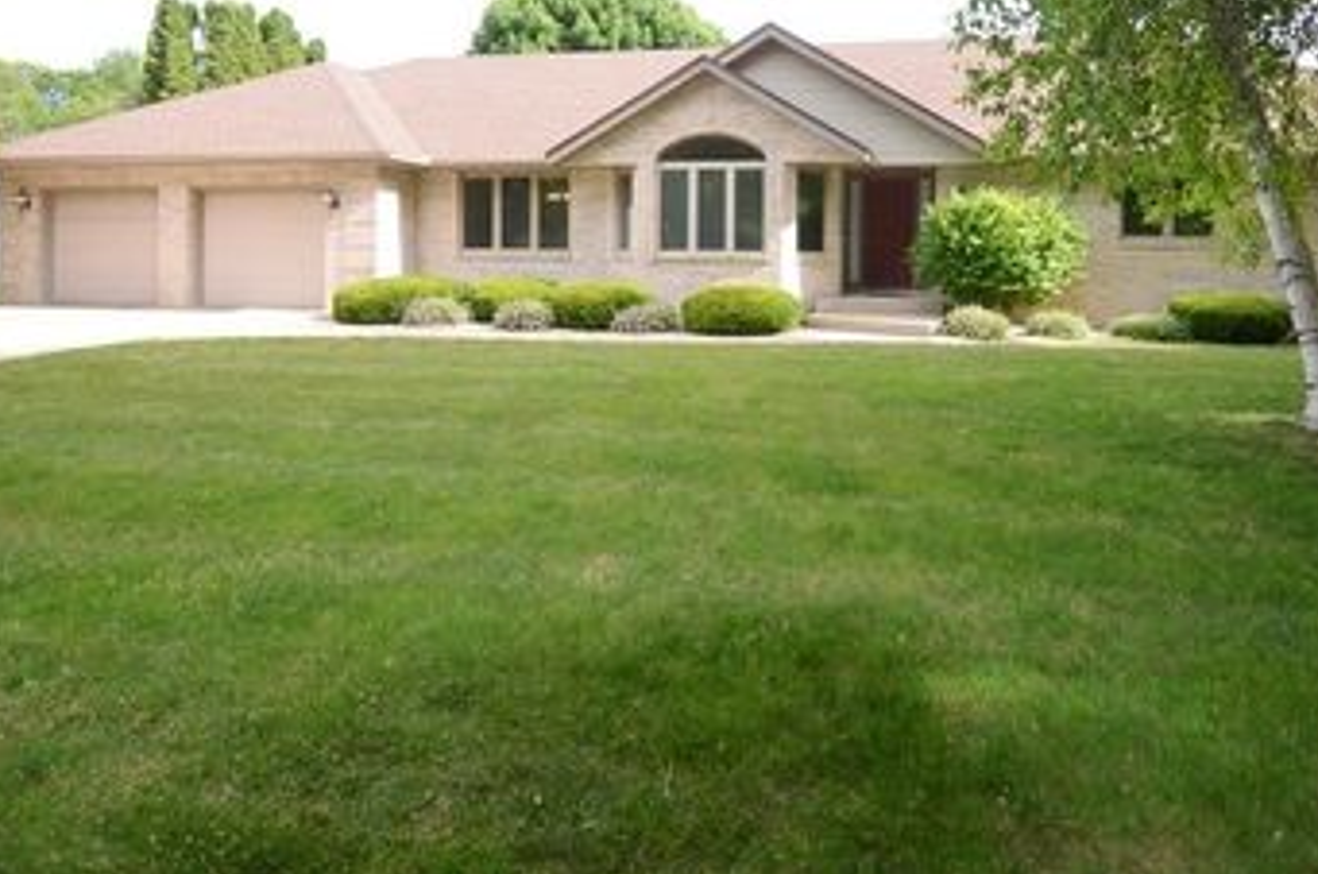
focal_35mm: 22
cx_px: 738
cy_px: 265
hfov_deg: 78.4
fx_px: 804
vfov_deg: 55.4
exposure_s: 1/200
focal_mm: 10
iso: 100
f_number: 4
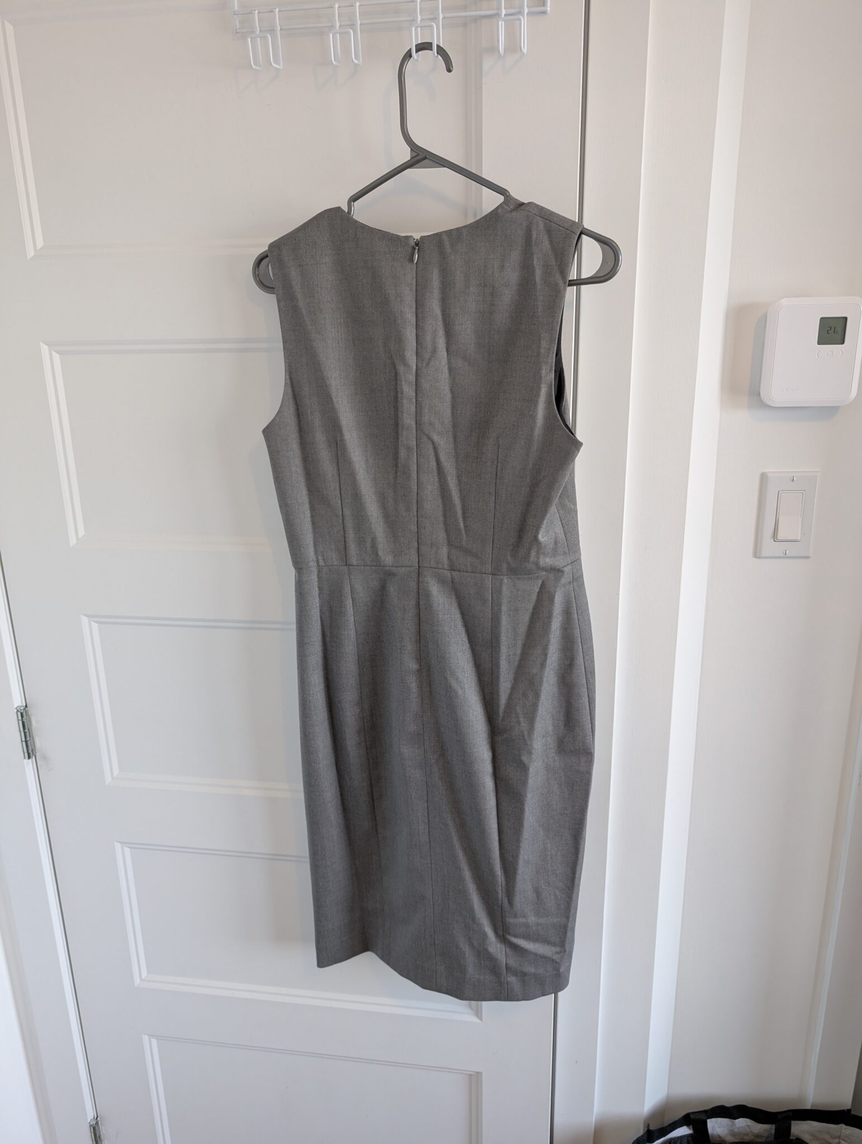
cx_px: 431
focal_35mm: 24
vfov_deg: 71.5
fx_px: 795
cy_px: 572
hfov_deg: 56.9
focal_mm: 6.9
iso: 139
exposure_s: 1/120
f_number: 1.68
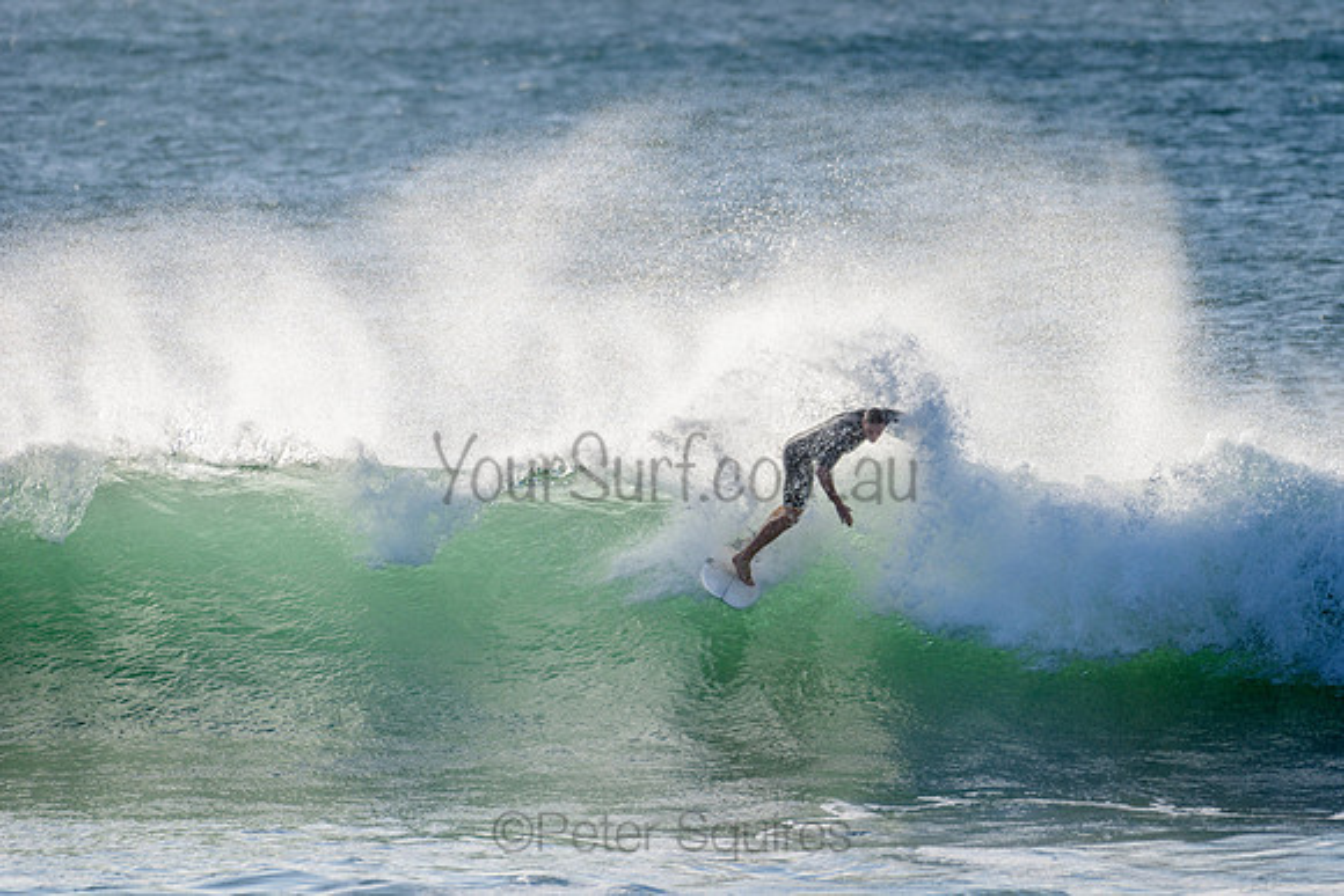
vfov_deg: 2.3
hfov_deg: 3.4
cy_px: 355
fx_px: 22551
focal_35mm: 604
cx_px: 812
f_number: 5.6
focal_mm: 500
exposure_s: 1/1250
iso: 125
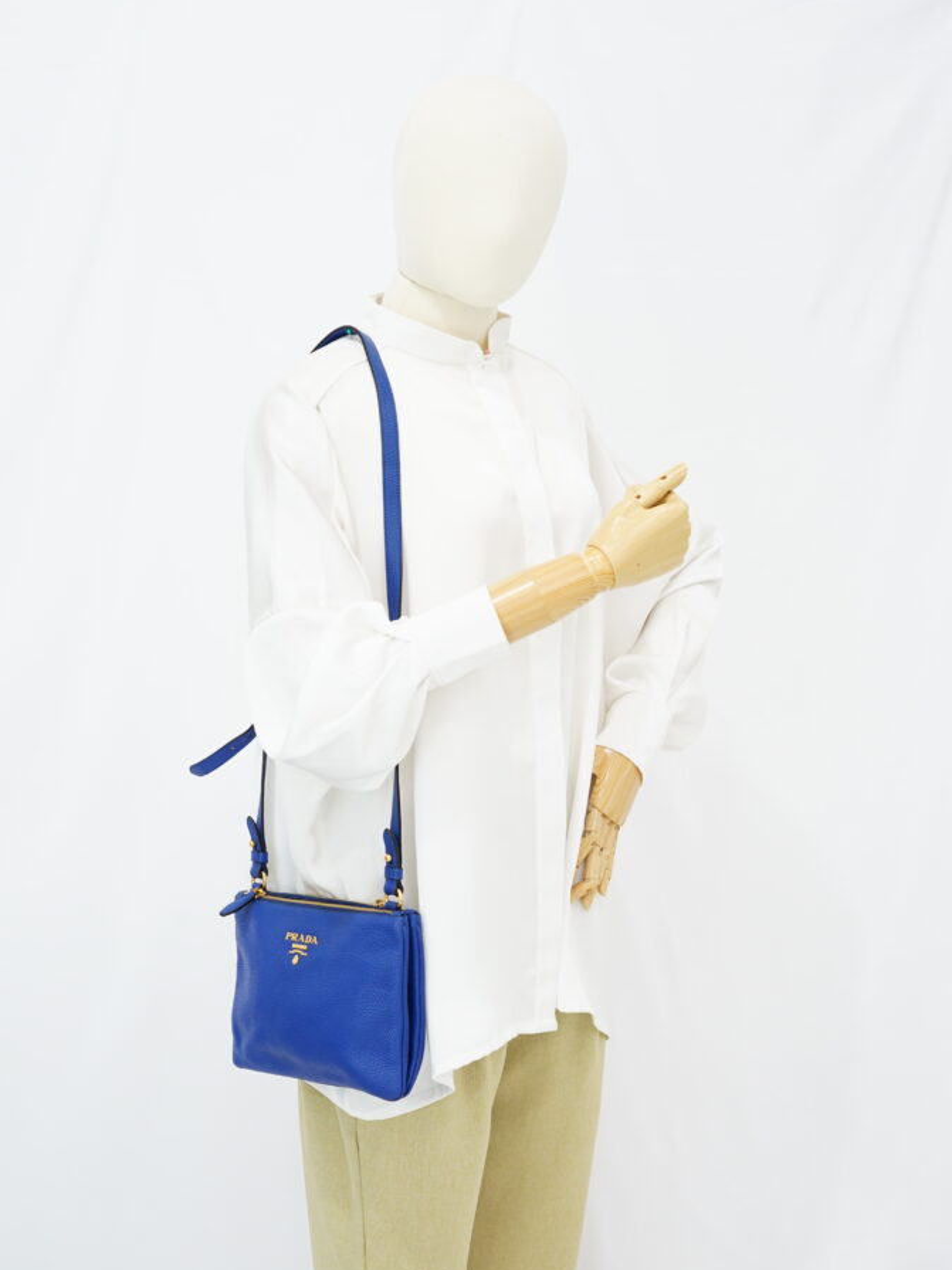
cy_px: 700
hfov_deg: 26.6
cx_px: 483
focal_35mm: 55
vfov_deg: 34.9
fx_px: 2017
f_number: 5.6
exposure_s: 1/10
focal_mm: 50
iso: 640
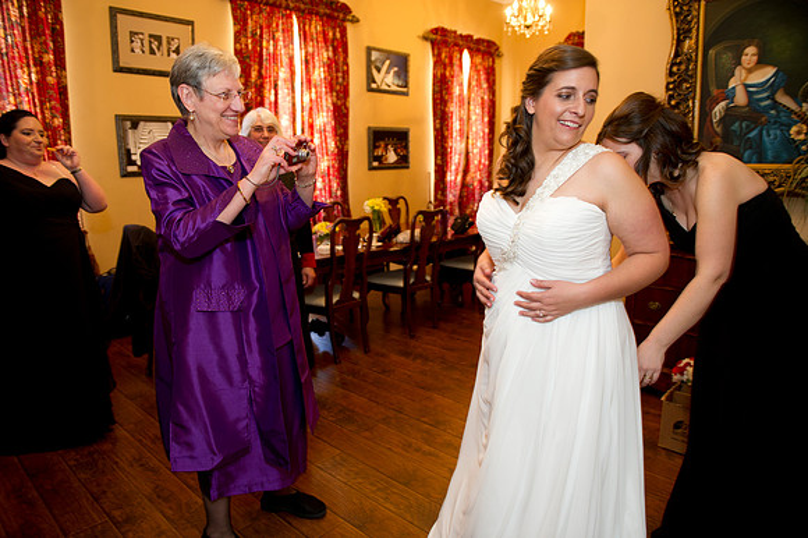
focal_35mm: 24
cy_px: 269
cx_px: 404
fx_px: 538
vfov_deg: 53.1
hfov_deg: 73.8
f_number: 3.2
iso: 800
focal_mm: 24
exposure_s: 1/40
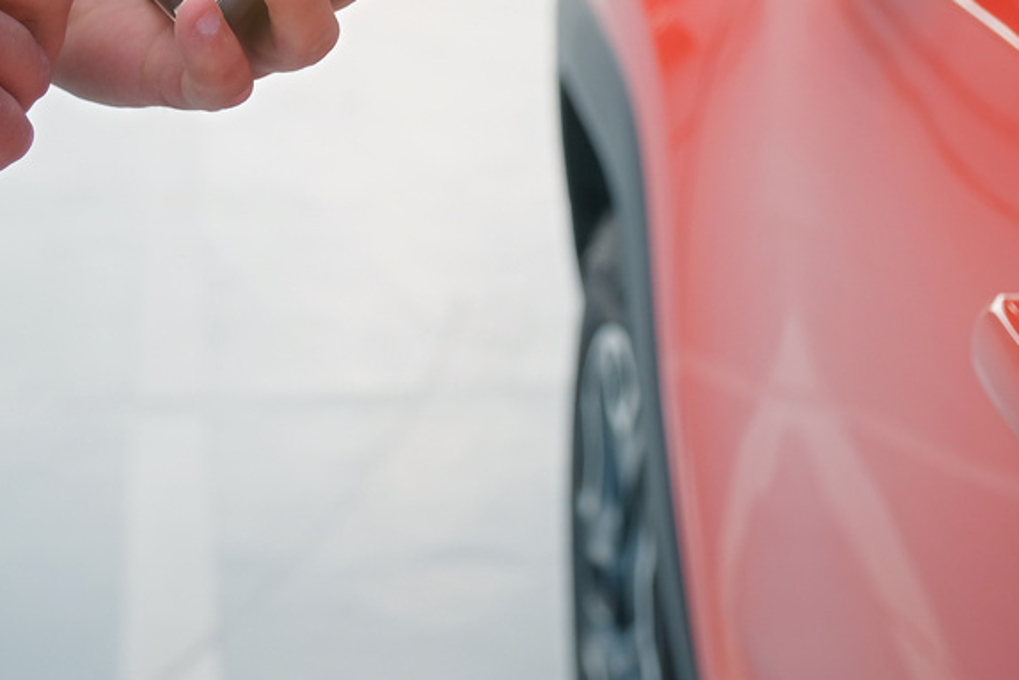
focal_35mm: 92
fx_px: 2605
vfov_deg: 14.6
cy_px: 14
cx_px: 362
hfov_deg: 22.1
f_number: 2.8
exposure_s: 1/800
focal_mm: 29.2
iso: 200
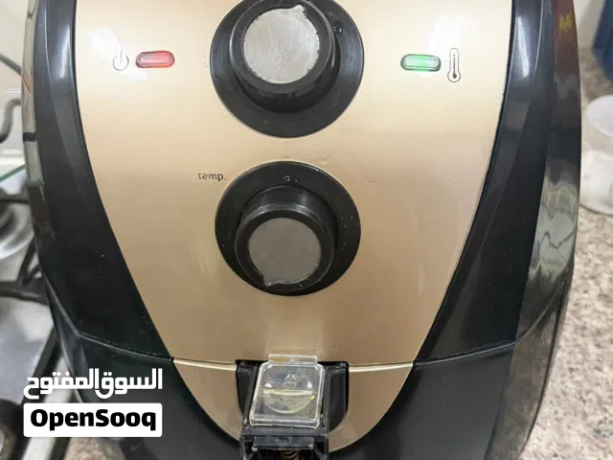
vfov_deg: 56.8
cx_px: 306
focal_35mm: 24
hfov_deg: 71.6
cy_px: 230
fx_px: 425
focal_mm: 6.76
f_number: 1.78
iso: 400
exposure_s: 1/50
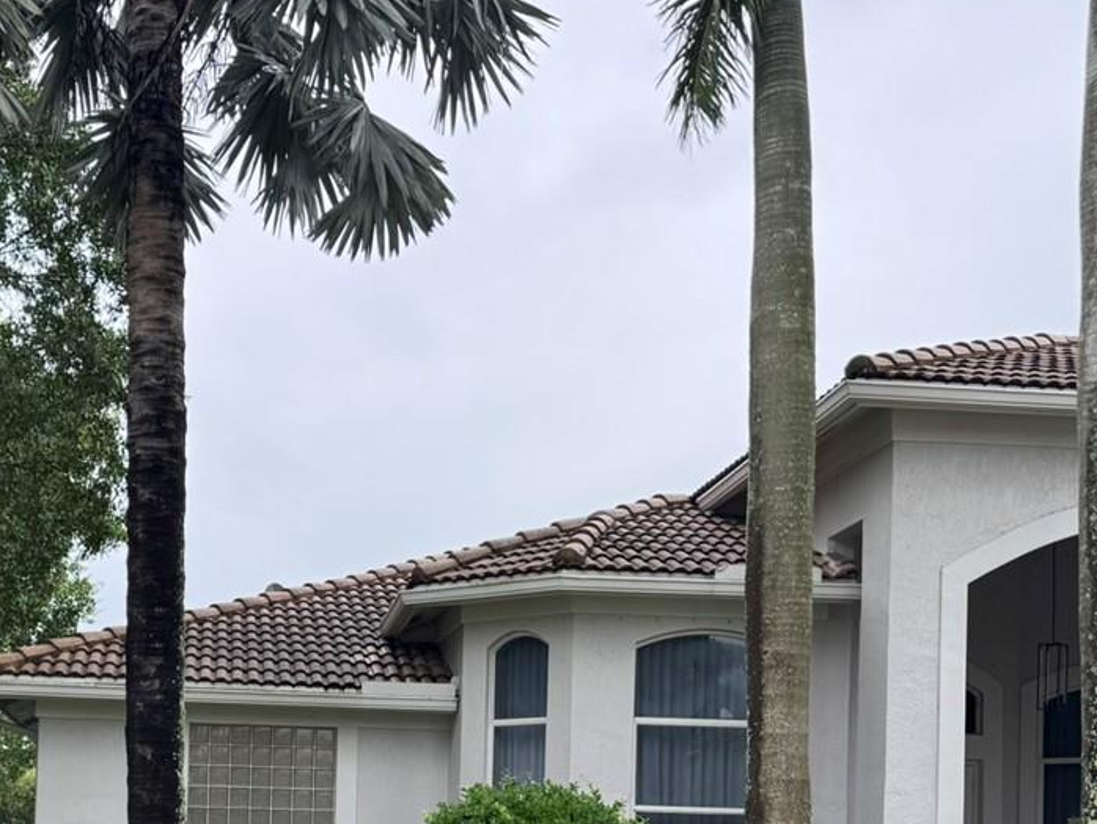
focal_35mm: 55
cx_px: 313
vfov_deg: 25.3
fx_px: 1744
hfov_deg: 34.4
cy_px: 827
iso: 80
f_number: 1.78
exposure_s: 1/558
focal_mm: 6.76
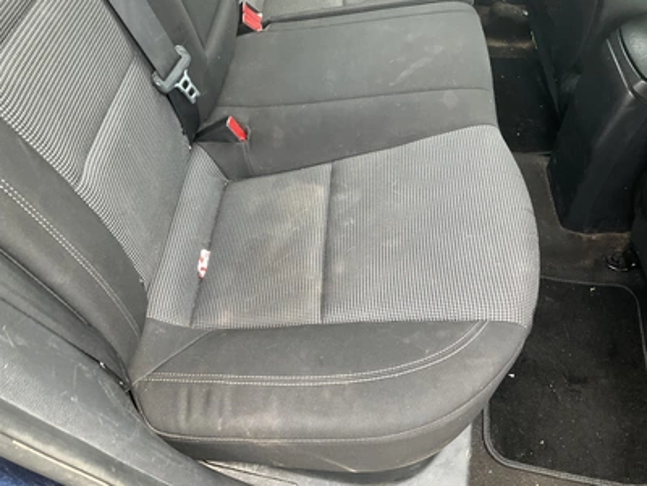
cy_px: 243
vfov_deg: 48.2
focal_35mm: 29
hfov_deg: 61.7
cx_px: 324
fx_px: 542
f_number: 1.8
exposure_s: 1/108
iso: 64
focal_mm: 3
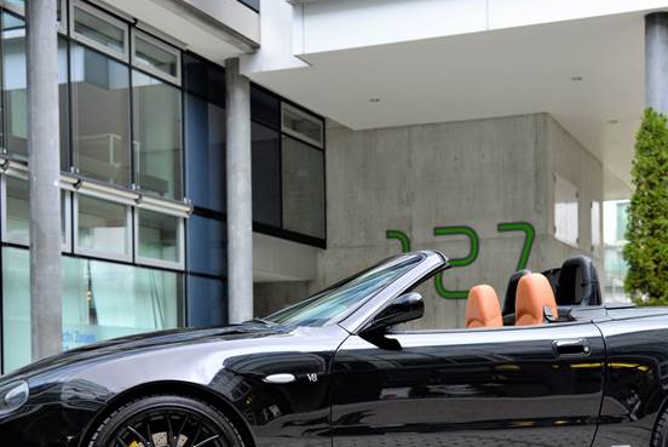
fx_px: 1096
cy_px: 374
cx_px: 386
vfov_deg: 22.6
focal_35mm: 59
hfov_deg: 33.8
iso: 720
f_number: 4
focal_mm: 34
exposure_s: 1/60
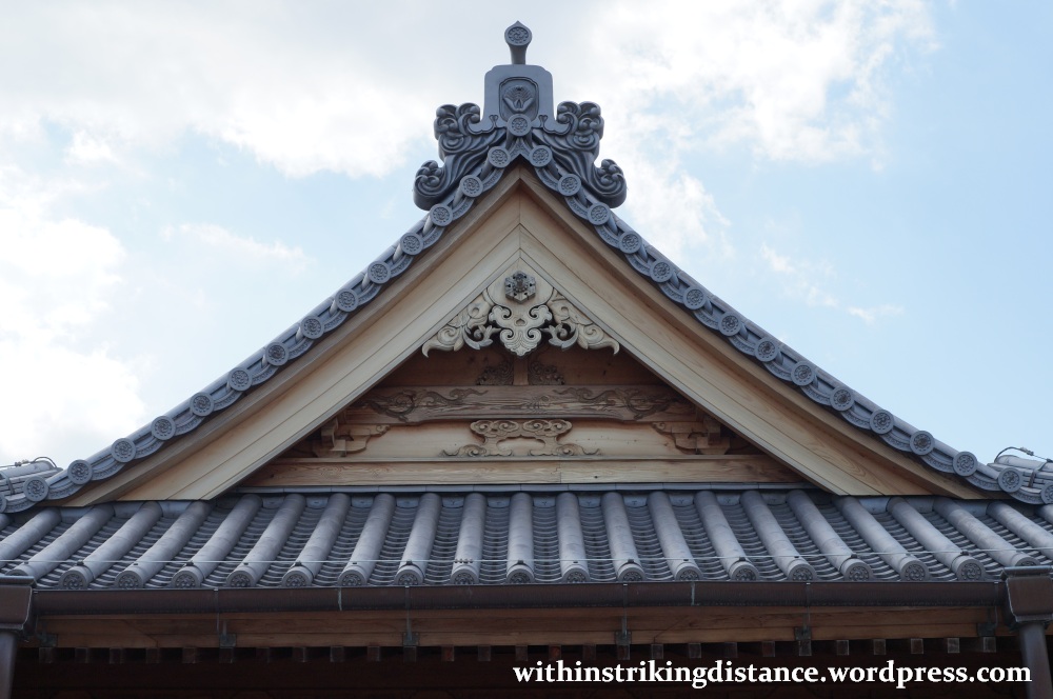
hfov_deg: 29.3
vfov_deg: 19.7
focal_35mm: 69
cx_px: 526
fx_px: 2016
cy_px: 350
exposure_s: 1/320
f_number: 9
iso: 200
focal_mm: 46
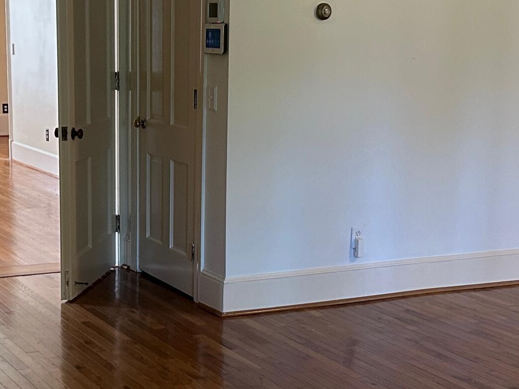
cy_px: 233
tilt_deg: -10.8
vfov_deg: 19.6
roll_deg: -0.3
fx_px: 1124
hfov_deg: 25.8
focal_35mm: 75
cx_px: 165
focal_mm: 5.7
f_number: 1.5
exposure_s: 1/60
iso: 200
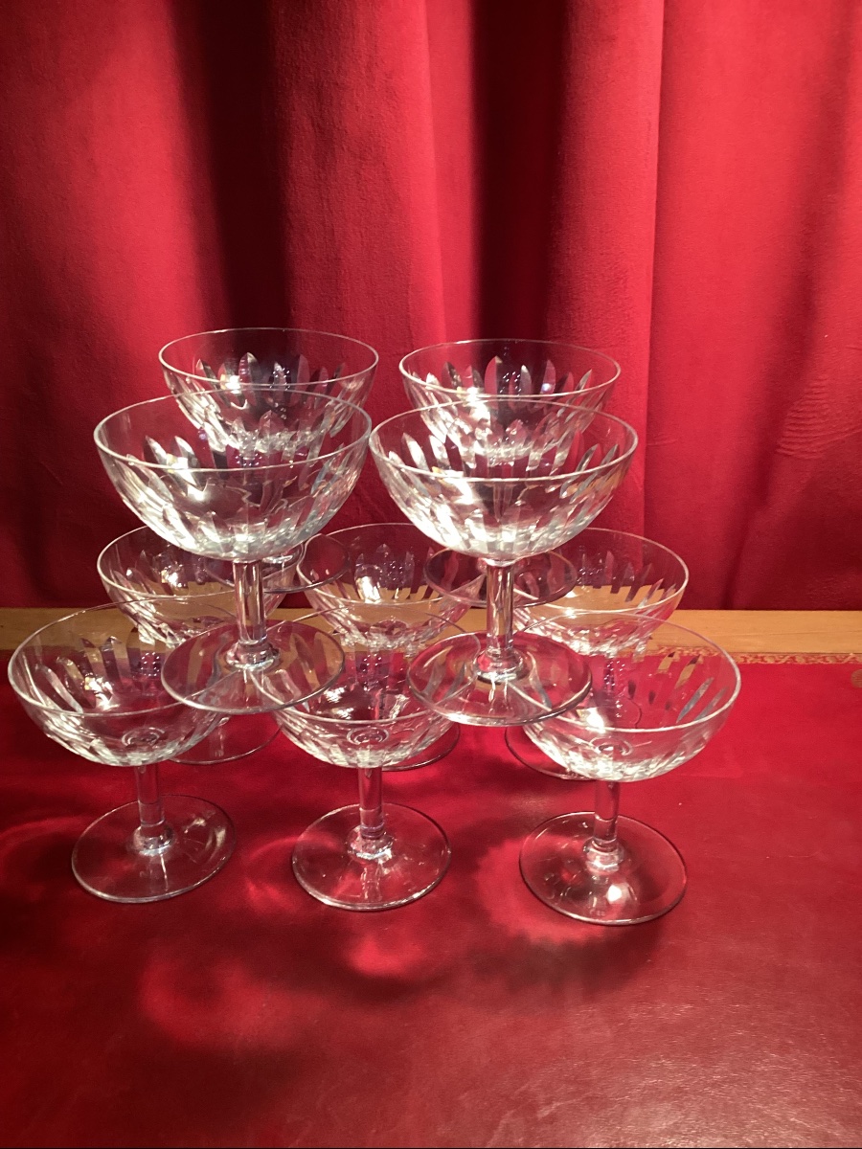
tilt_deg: -23.8
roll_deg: -0.8
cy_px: 574
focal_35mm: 31
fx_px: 1029
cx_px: 431
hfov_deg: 45.4
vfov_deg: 58.4
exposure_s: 1/50
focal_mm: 3.3
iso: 200
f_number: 2.4
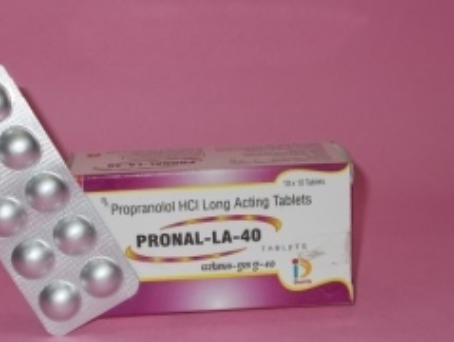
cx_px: 192
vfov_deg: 20.2
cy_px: 182
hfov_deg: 26.6
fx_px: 959
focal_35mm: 73
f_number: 3.9
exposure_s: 1/30
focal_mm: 6.9
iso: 200
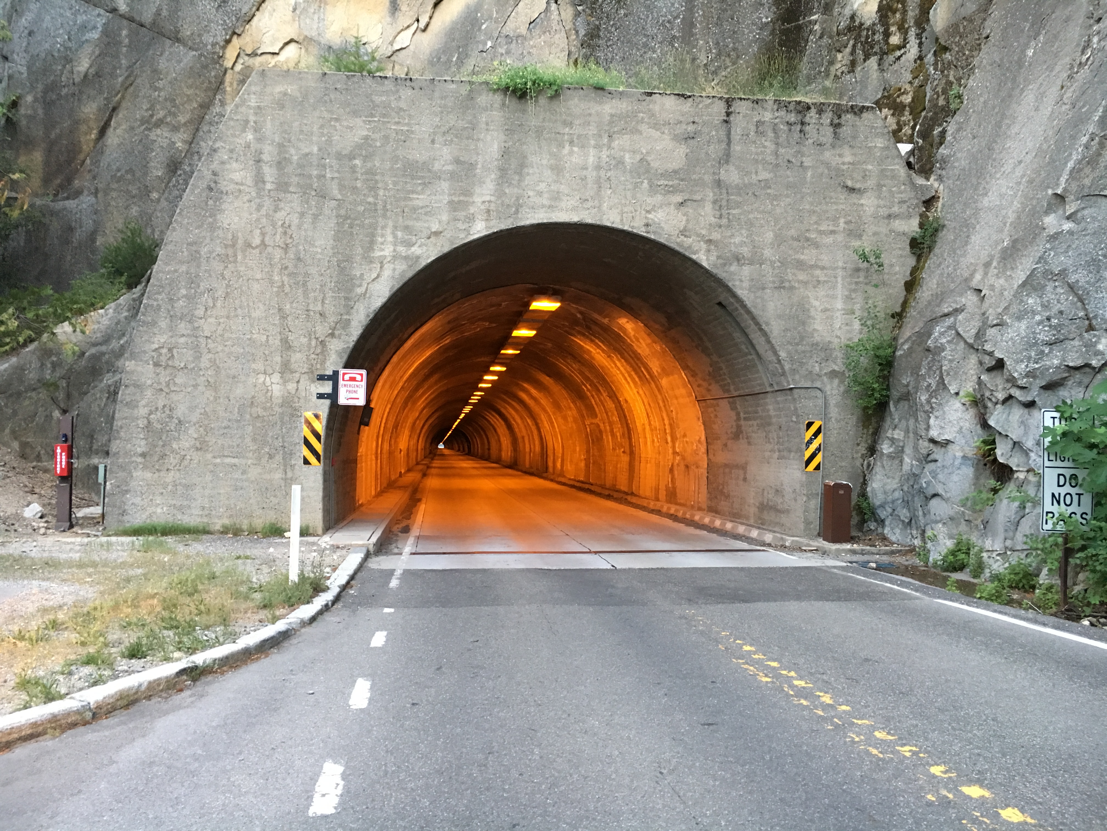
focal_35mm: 29
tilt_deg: -0.9
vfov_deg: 48.2
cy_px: 416
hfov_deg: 61.7
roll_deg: -0.8
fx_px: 927
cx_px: 554
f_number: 2.2
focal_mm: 4.15
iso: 200
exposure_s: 1/17
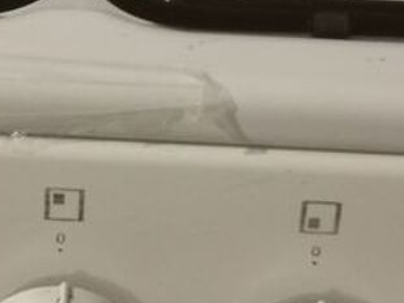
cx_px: 119
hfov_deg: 13.0
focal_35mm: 151
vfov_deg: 9.8
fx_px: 1763
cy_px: 93
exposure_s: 1/33.3
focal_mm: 5.56
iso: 400
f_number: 1.6
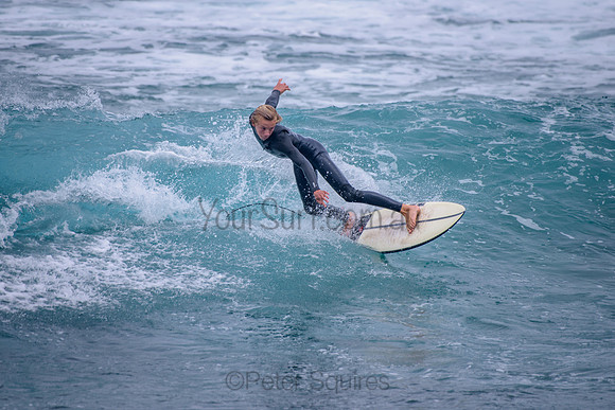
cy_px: 159
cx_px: 287
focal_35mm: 613
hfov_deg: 3.4
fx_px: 10475
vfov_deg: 2.2
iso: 160
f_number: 5.6
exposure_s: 1/2000
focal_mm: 500
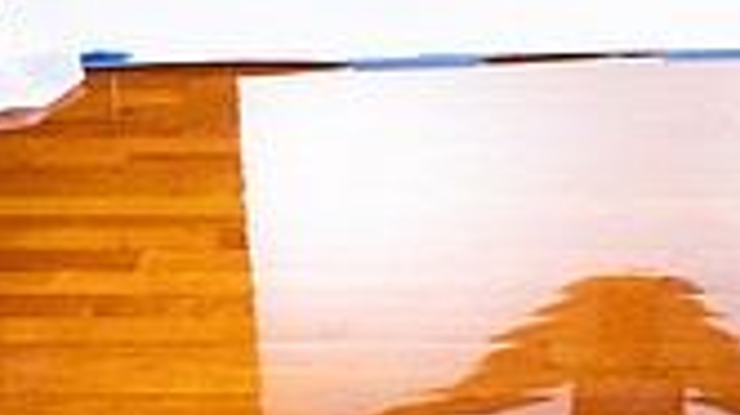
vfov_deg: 10.3
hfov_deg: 20.1
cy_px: -500
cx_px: 624
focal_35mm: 105
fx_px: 2058
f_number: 5.6
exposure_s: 1/250
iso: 400
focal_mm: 37
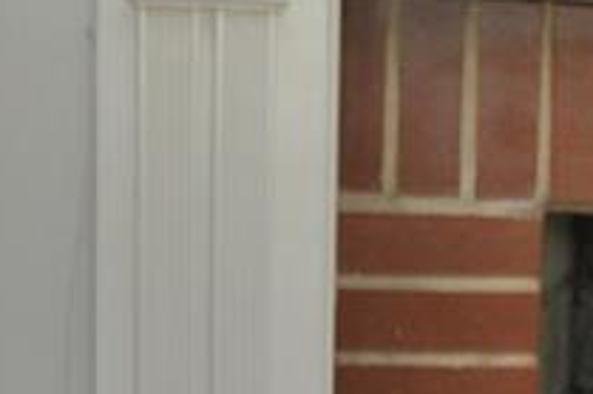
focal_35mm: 176
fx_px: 2897
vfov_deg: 7.8
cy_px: 390
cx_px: 1163
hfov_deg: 10.7
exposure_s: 1/60
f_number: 4.5
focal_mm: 24
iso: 800
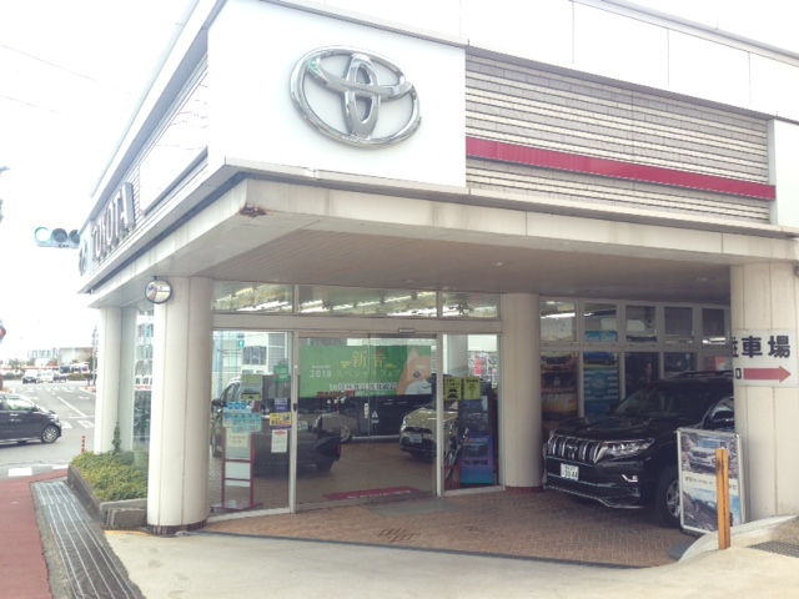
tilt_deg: +3.9
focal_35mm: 33
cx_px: 400
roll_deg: -1.3
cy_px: 300
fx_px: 762
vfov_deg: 42.9
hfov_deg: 55.4
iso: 50
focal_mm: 4.12
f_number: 2.4
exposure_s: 1/149
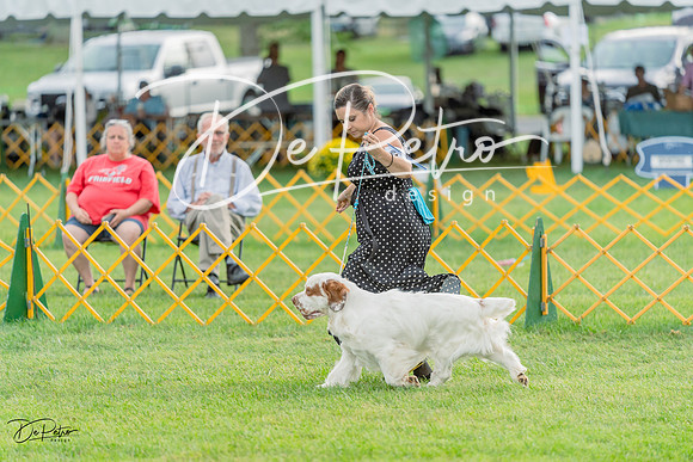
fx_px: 3851
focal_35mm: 200
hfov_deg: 10.3
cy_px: 231
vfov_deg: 6.9
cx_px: 346
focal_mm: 200
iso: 1000
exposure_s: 1/640
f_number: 2.8
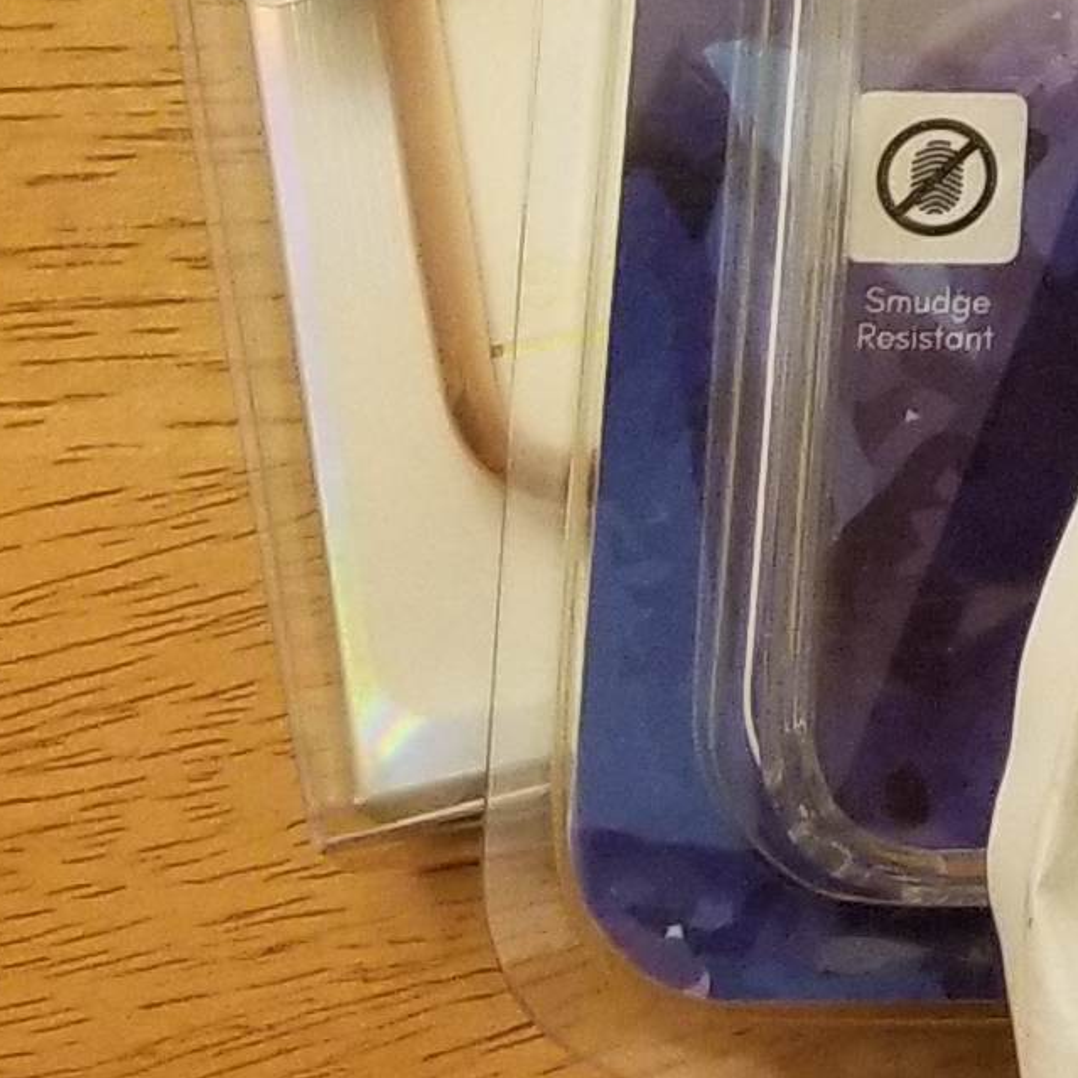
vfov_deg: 11.4
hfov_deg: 10.7
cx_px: 2379
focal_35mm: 145
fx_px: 5109
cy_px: -661
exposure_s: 1/30
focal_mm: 4.25
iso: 200
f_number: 1.7
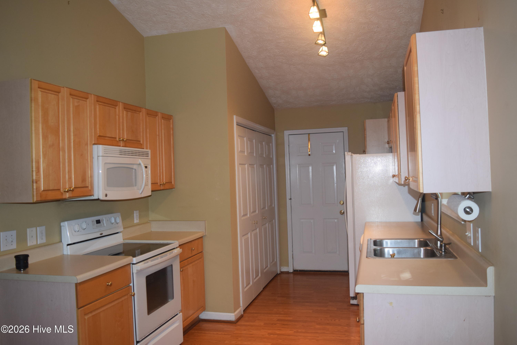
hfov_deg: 61.9
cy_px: 172
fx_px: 431
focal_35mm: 30
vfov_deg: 43.6
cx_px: 258
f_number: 4.5
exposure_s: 1/80
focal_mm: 20
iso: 800
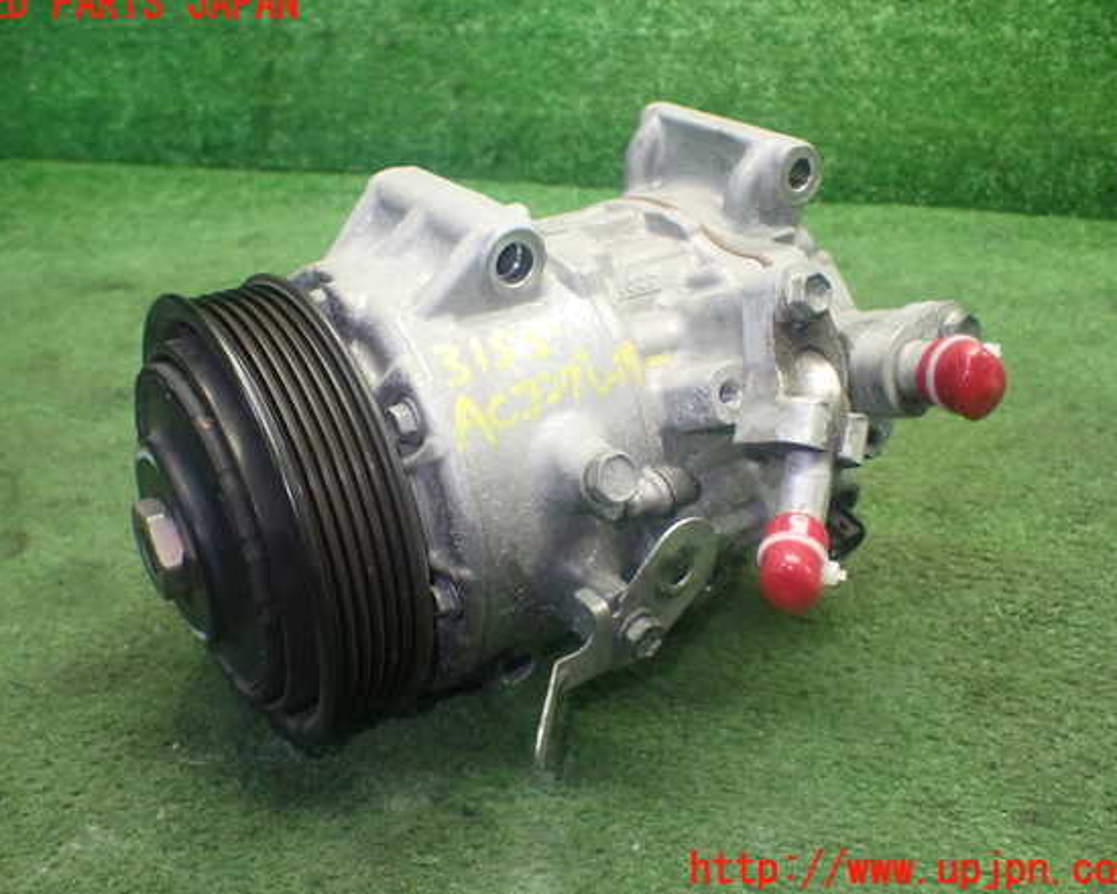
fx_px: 1058
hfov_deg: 55.7
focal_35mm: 32
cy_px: 438
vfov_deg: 45.8
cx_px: 539
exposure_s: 1/125
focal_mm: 5.4
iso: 800
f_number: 2.3
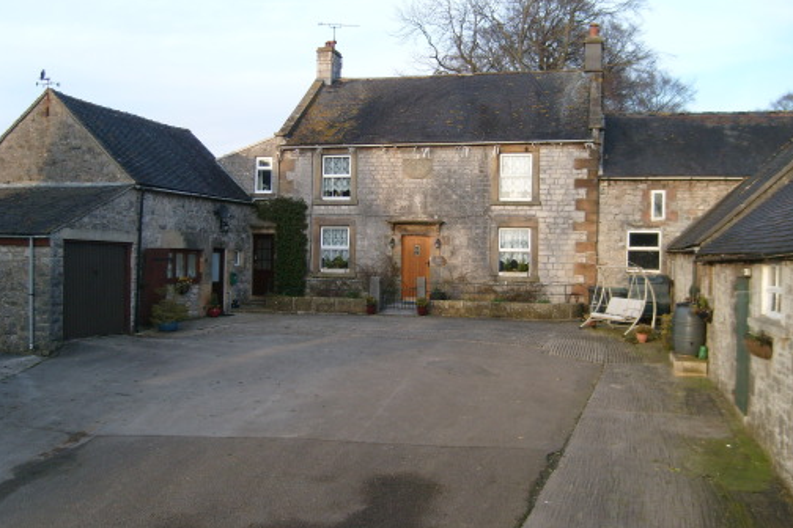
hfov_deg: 51.9
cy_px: 242
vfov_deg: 35.9
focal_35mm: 37
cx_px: 398
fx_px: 815
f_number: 2.8
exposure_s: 1/250
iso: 80
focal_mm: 5.8
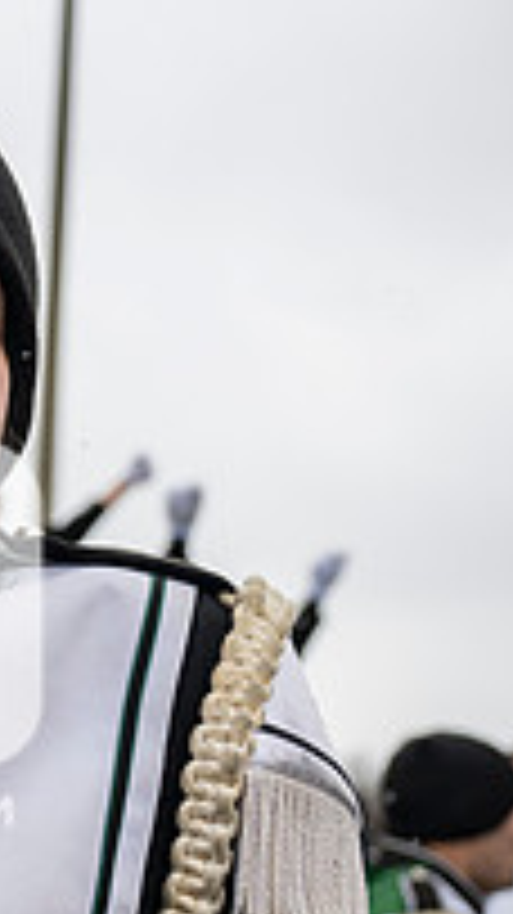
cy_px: 651
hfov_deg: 15.3
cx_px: -297
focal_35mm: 72
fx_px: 1743
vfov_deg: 29.0
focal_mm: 24
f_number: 2.8
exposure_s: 1/500
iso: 160
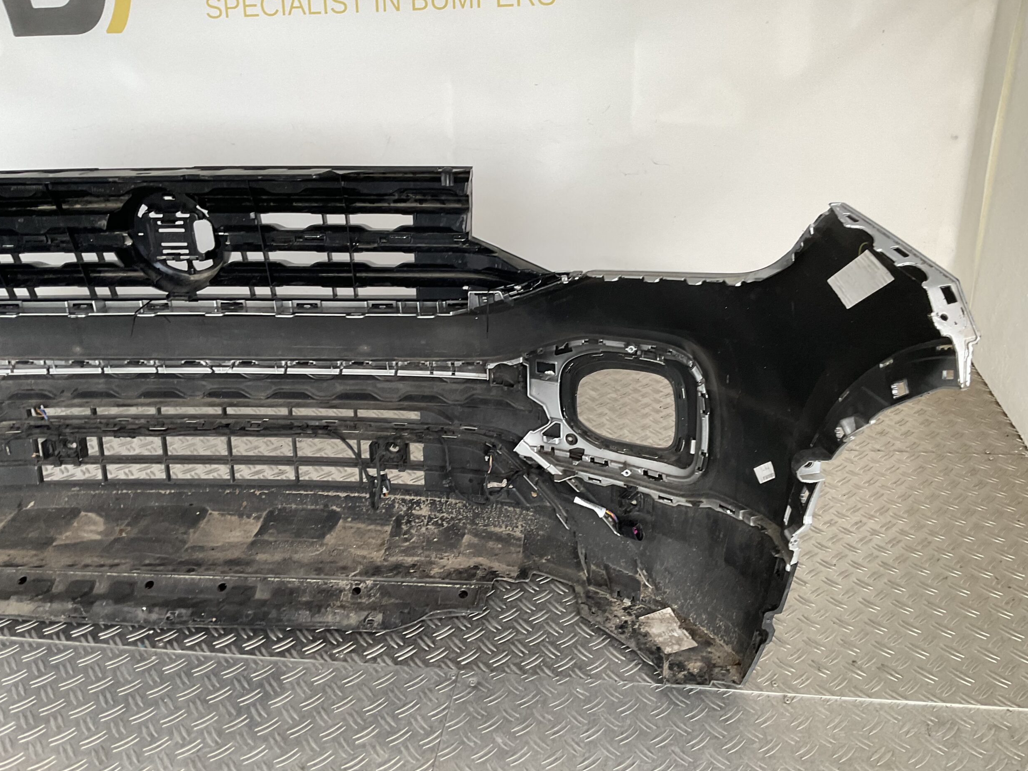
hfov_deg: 60.0
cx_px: 523
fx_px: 891
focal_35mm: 30
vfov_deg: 46.8
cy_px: 389
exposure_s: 1/60
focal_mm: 3
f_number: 1.8
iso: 64
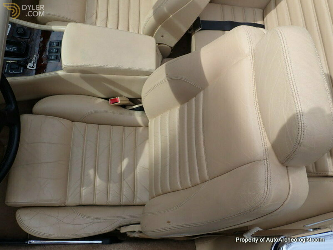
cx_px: 166
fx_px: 289
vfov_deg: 46.8
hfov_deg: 60.0
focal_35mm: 30
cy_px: 125
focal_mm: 5.4
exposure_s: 1/250
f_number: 3.2
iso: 100
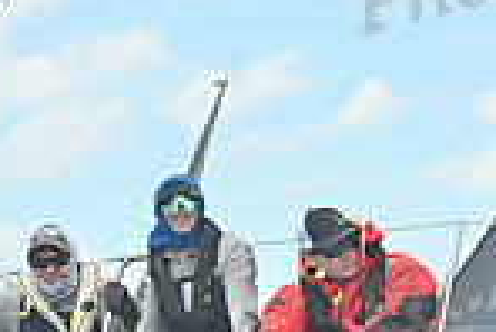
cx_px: 184
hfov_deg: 6.7
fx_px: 4220
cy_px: 478
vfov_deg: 4.5
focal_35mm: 306
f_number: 5.6
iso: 250
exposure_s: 1/1250
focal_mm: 78
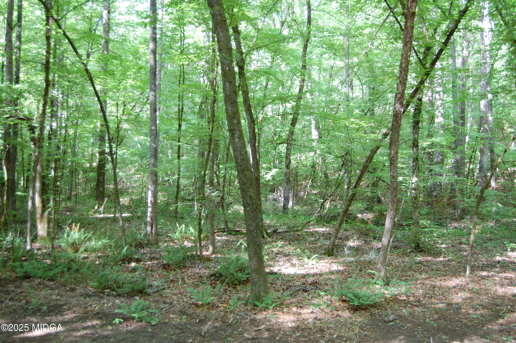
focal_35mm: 36
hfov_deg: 53.2
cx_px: 258
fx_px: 515
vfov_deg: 36.8
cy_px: 172
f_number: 4
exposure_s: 1/30
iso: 400
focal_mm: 24
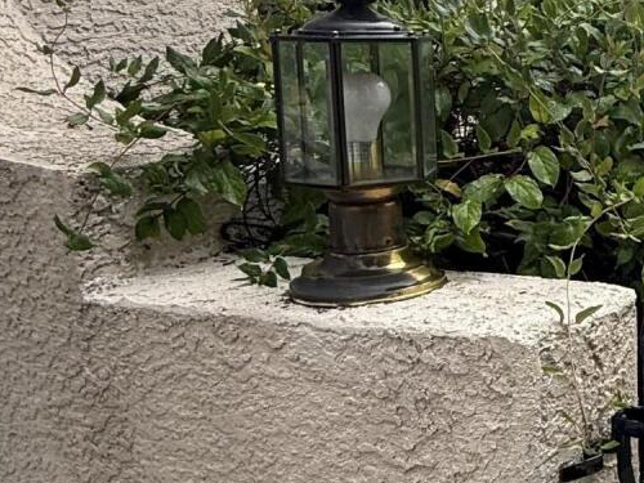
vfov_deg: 26.0
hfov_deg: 27.2
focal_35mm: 56
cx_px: 890
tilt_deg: -8.6
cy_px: 173
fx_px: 1042
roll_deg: -0.6
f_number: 2.2
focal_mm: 2.22
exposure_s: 1/209
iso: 50
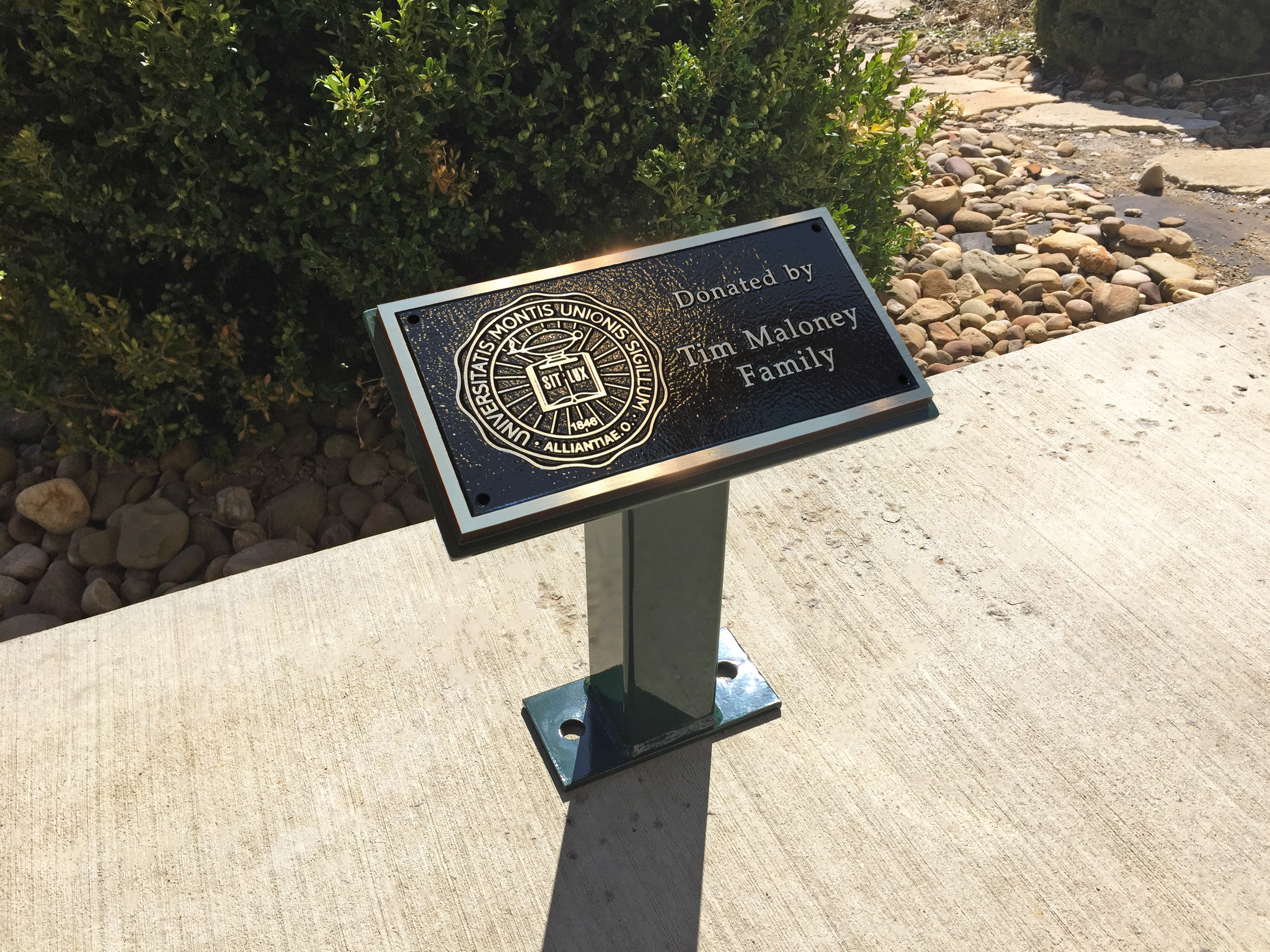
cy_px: 476
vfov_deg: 48.2
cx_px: 635
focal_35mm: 29
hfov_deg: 61.7
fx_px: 1064
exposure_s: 1/1799
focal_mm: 4.15
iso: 32
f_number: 2.2
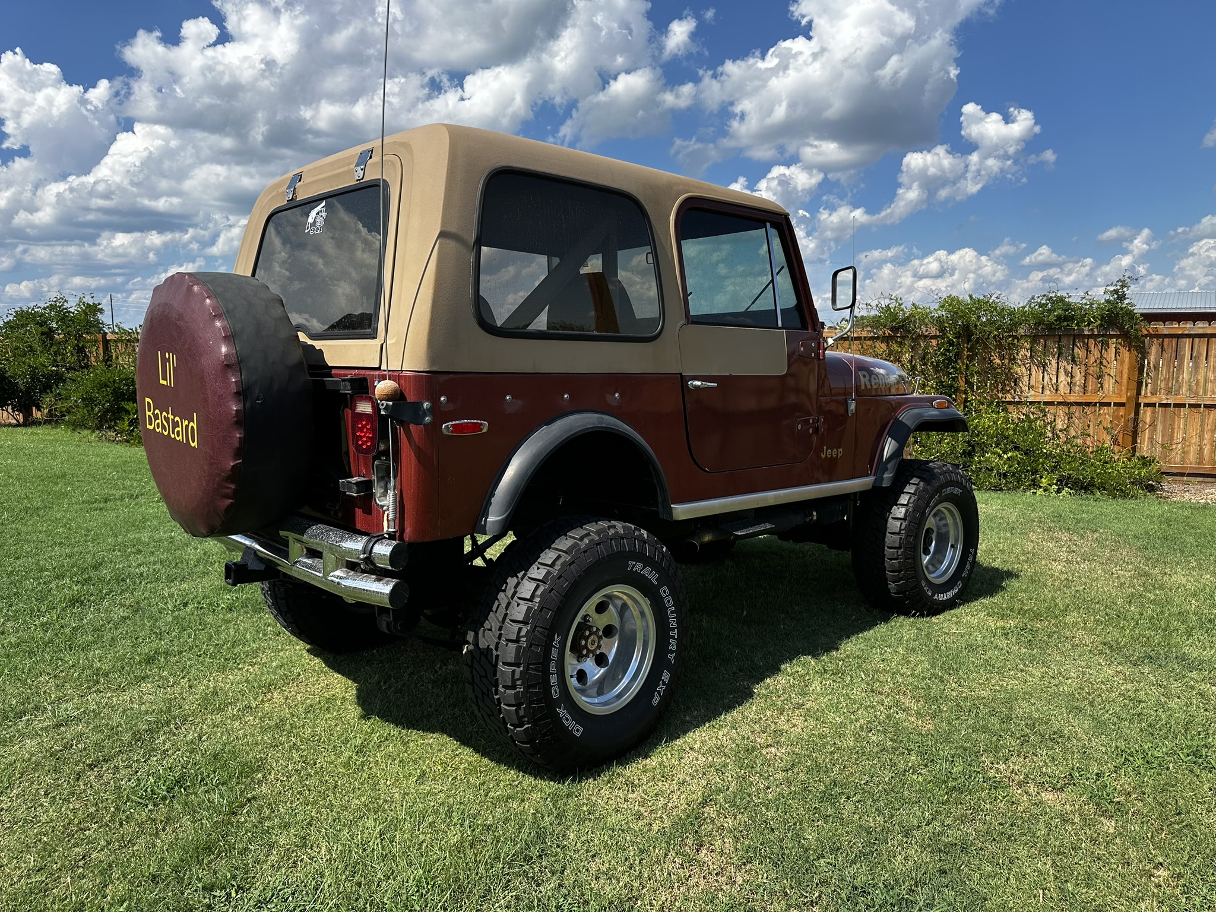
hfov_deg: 71.6
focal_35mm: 24
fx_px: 843
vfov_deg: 56.8
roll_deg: -0.8
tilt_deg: -7.4
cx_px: 608
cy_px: 456
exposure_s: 1/3472
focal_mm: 6.86
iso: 80
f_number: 1.78
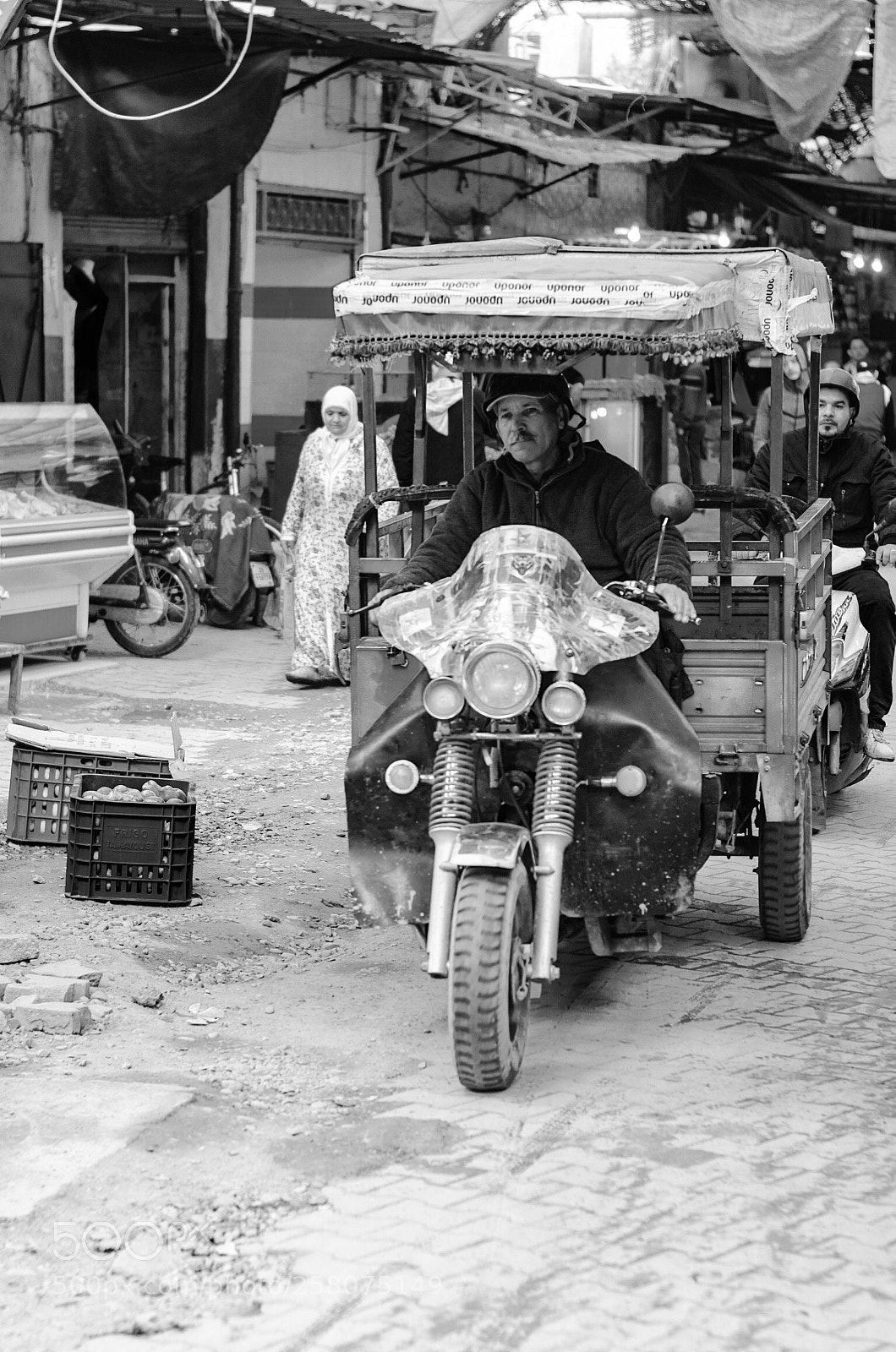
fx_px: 2812
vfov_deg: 27.0
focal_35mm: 75
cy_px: 676
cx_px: 448
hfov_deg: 18.1
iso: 200
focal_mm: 50
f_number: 2.8
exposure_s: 1/250
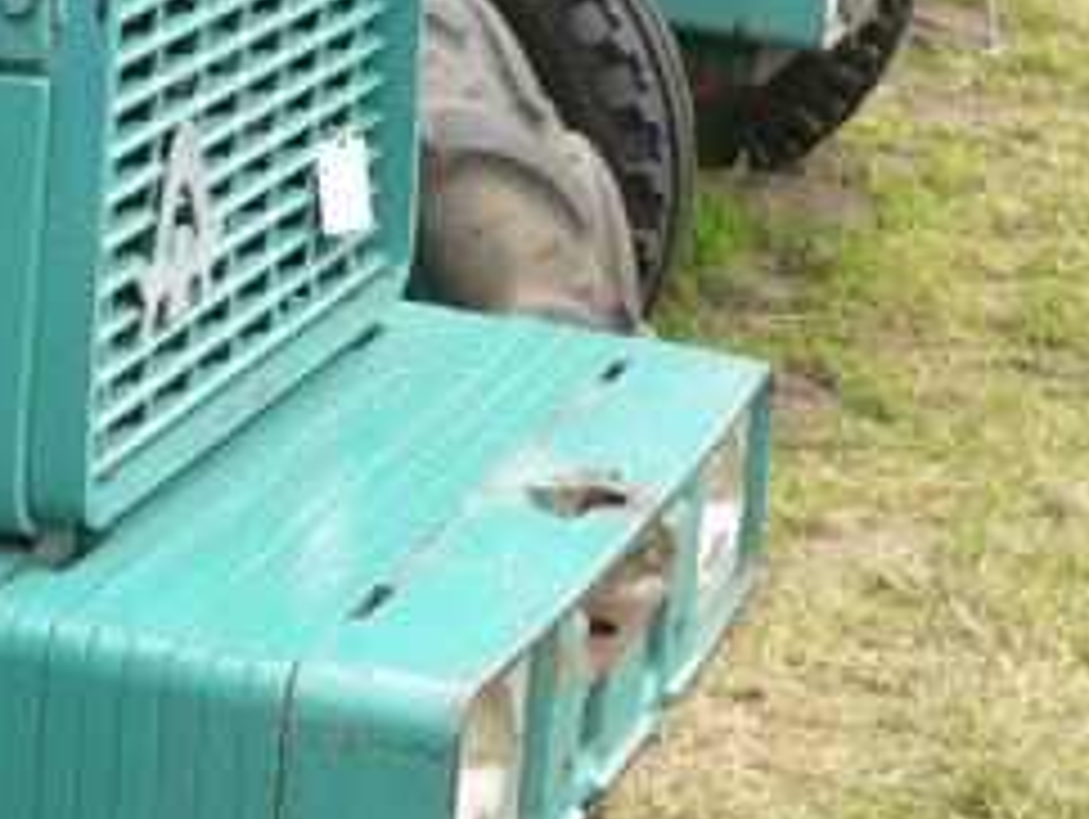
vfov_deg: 12.0
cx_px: 338
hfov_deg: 16.5
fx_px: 3747
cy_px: -328
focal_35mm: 119
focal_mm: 6
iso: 80
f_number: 3.3
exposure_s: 1/125
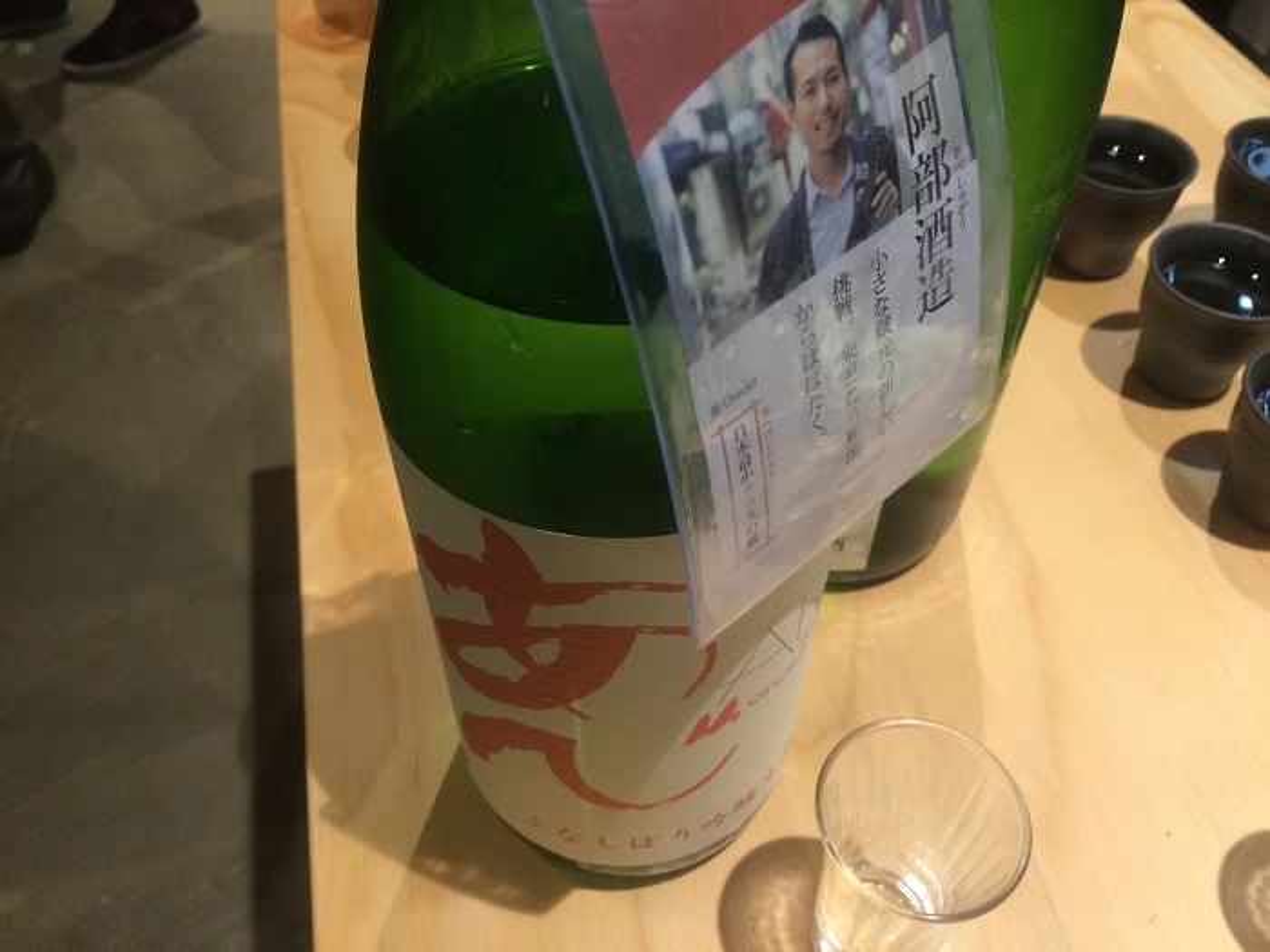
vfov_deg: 48.2
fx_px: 1064
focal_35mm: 29
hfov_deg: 61.7
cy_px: 476
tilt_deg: -49.1
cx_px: 635
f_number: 2.2
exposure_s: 1/30
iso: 64
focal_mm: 4.15
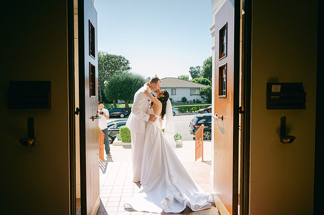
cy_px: 108
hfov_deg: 65.5
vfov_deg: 46.4
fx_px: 252
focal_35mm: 28
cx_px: 162
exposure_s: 1/8000
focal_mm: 28
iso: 1000
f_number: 2.8
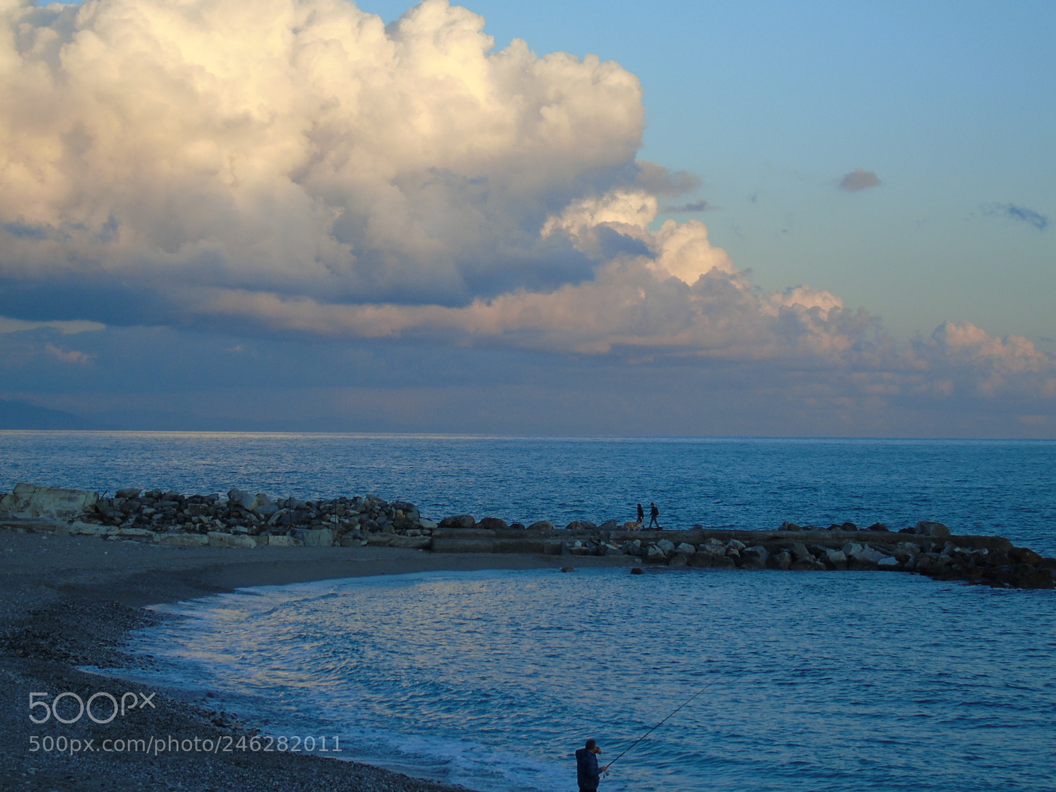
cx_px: 531
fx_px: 2959
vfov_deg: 15.2
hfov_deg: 20.2
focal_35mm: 97
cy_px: 389
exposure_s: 1/160
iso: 80
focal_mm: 17
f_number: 4.3
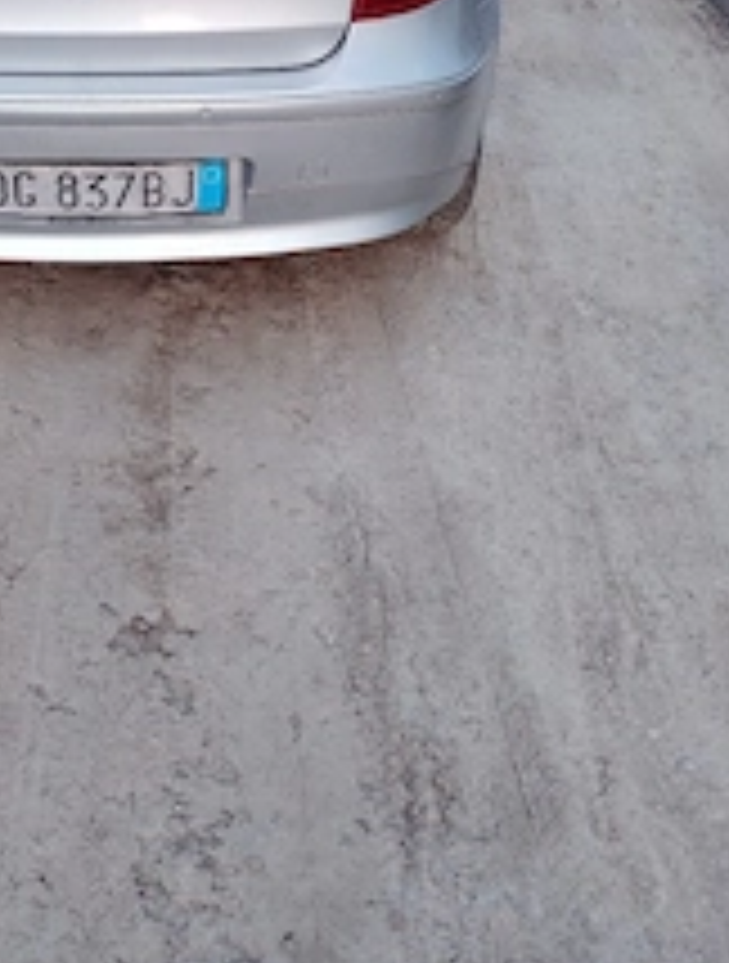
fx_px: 1451
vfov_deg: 35.8
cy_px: 234
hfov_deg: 27.3
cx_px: 90
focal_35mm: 52
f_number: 1.8
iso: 667
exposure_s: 1/100
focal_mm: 4.22
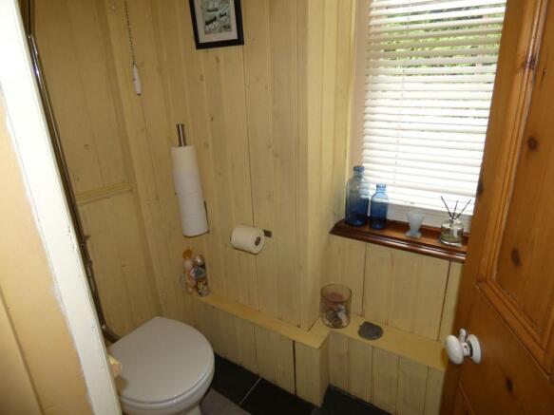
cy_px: 208
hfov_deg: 81.8
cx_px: 277
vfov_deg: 66.0
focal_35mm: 20
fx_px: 320
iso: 160
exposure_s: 1/60
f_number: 2.8
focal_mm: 3.6
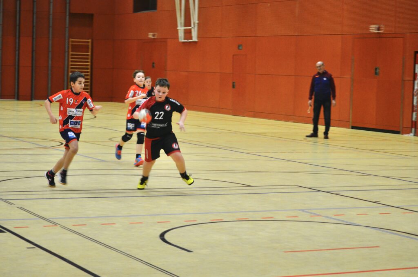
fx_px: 1077
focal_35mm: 93
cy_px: 138
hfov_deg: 22.0
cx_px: 209
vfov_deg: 14.6
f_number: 4.2
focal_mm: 62
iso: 1600
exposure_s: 1/100
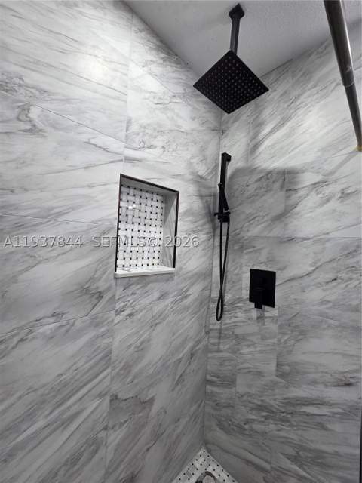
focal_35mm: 13
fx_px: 181
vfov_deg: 106.2
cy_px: 242
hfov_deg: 89.9
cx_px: 181
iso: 200
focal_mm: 2.2
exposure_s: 1/60
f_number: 2.2
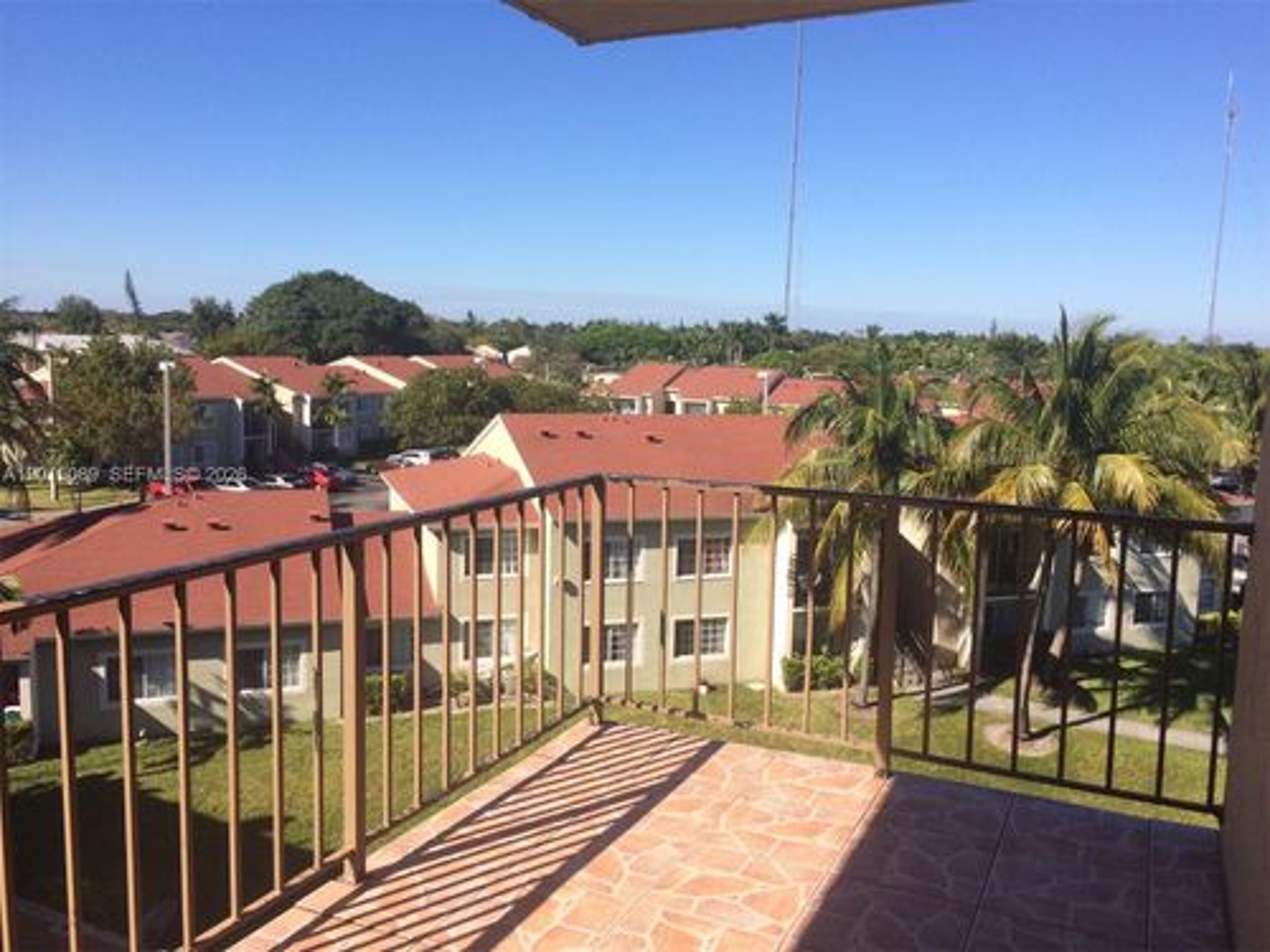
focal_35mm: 29
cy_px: 476
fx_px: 1064
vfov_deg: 48.2
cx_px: 635
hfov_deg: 61.7
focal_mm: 4.15
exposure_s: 1/2053
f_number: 2.2
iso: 32
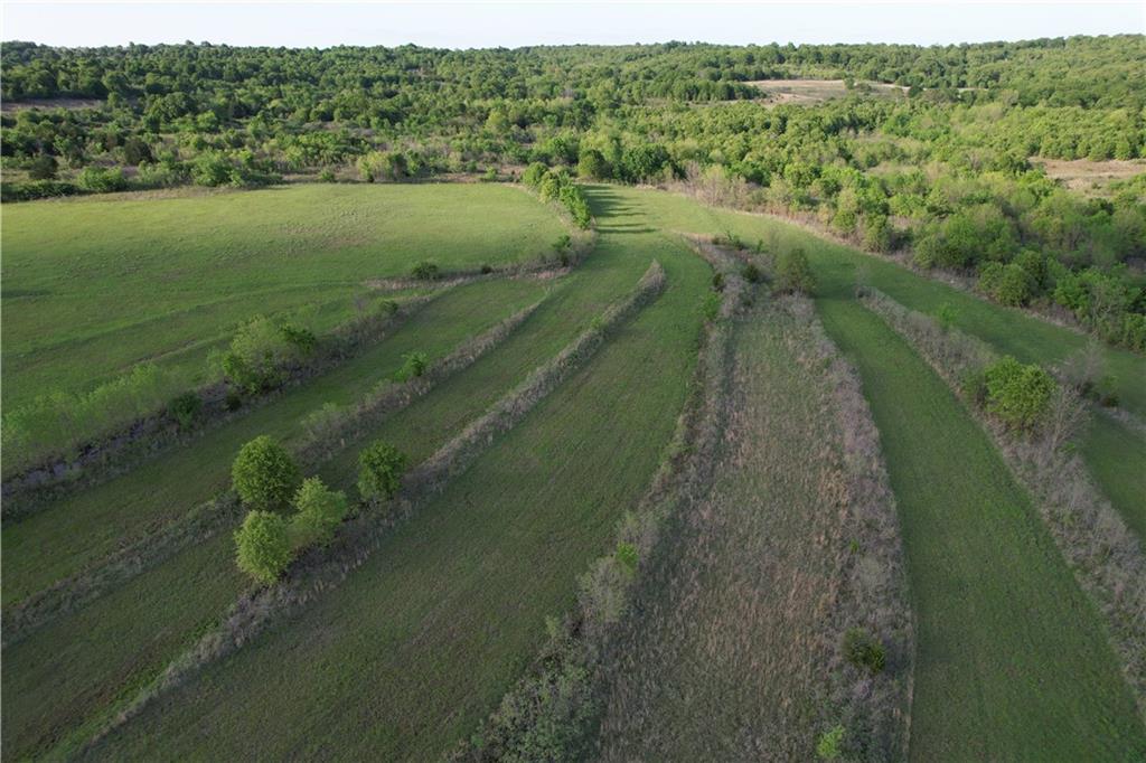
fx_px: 700
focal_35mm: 22
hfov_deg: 78.6
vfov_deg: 57.2
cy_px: 382
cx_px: 573
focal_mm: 8.38
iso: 130
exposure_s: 1/640
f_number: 2.8
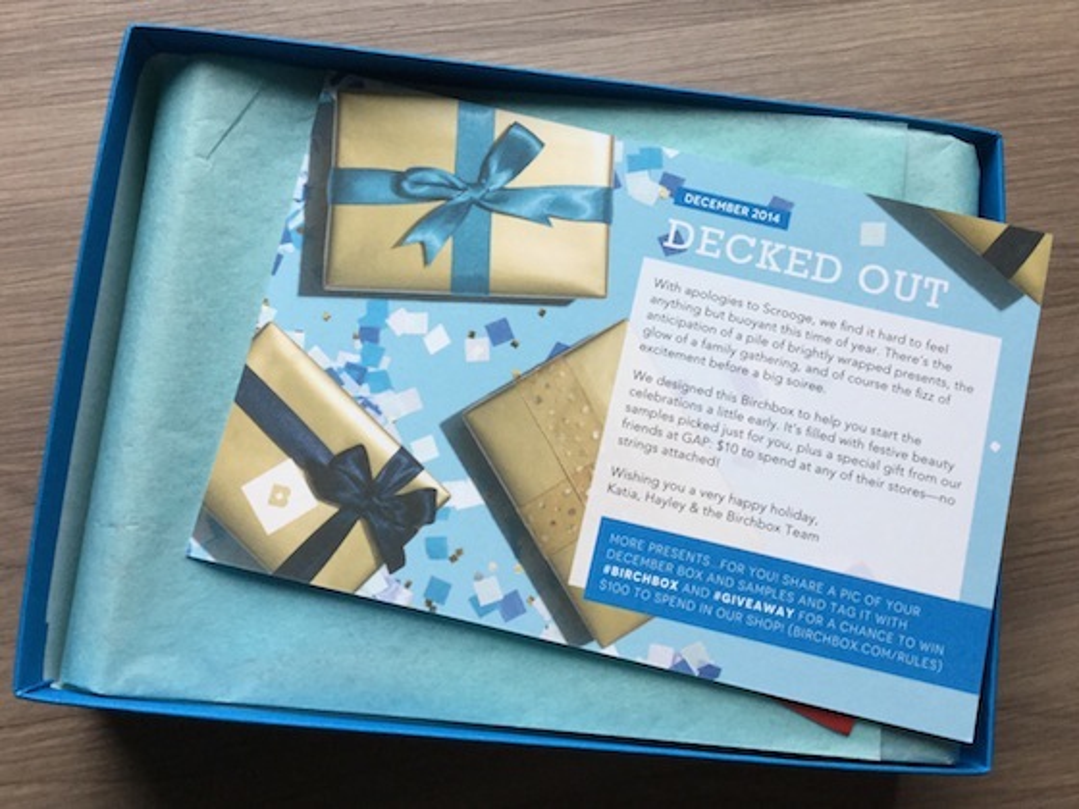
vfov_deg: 45.4
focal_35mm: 31
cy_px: 404
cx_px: 540
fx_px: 966
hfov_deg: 58.4
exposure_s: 1/30
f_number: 2.4
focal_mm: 3.3
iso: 80
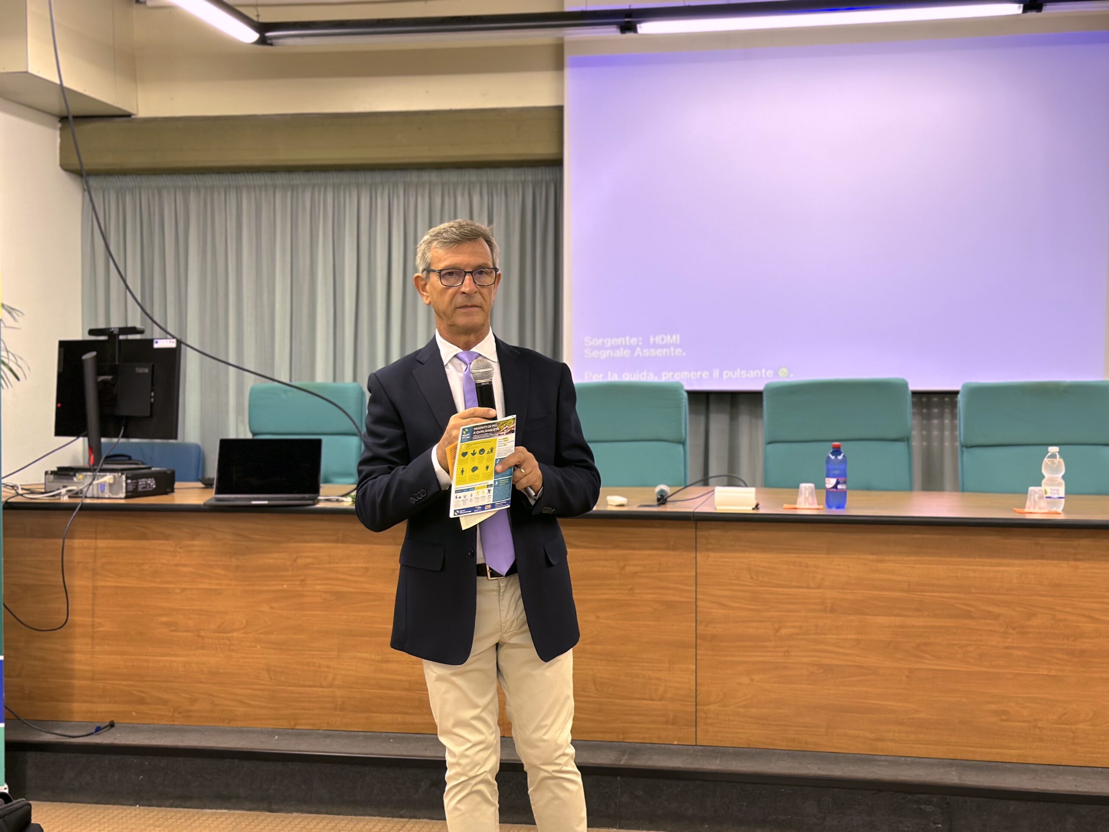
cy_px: 416
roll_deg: +0.3
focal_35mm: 48
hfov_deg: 39.7
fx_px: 1538
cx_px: 554
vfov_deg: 30.3
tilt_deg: -1.2
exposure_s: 1/50
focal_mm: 6.86
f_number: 1.78
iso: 100
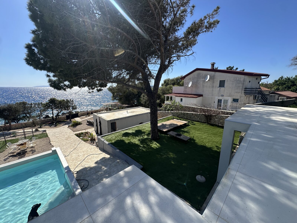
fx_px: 120
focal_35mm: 14
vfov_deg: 85.7
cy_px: 112
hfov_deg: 102.1
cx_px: 148
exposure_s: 1/1689
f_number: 2.2
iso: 50
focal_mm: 2.22
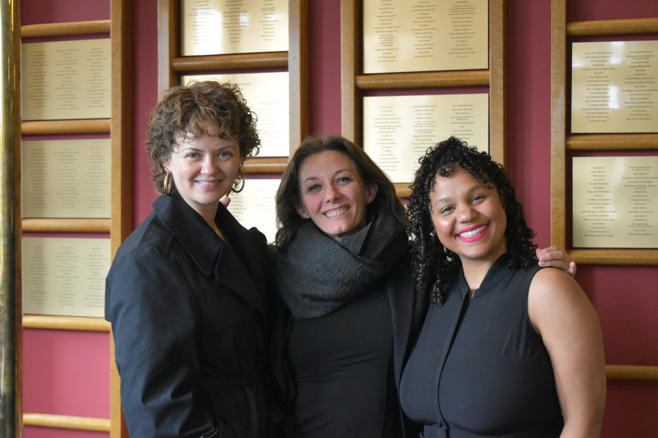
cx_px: 329
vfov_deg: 19.7
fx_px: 1261
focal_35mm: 69
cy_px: 219
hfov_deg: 29.2
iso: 4500
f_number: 5.3
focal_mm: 46
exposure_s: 1/125
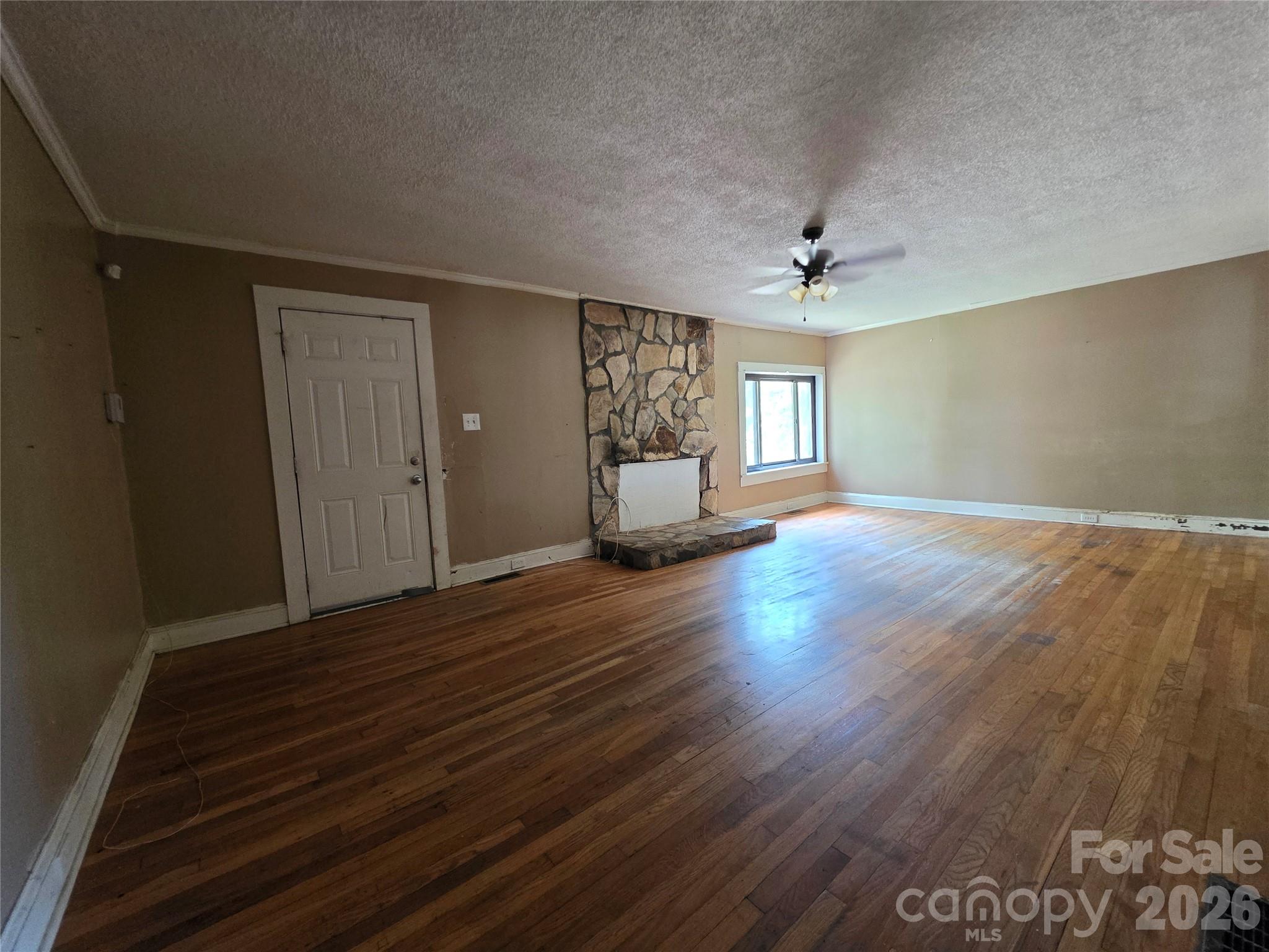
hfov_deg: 106.2
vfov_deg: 89.9
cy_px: 476
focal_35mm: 13
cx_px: 634
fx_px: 477
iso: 1000
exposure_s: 1/40
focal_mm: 2.2
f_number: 1.9
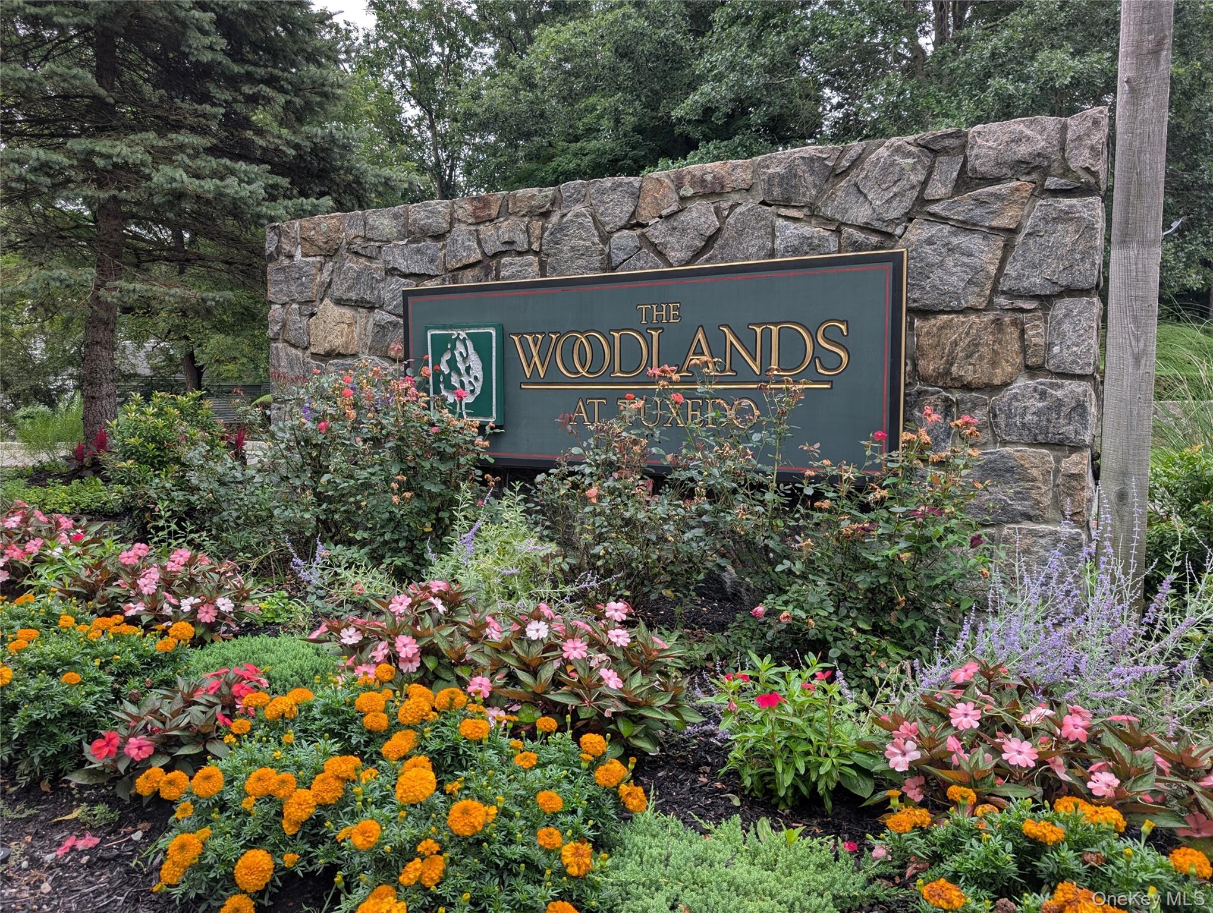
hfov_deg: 71.5
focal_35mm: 24
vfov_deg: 56.9
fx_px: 842
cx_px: 606
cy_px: 456
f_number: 1.68
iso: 18
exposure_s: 1/167
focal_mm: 6.9
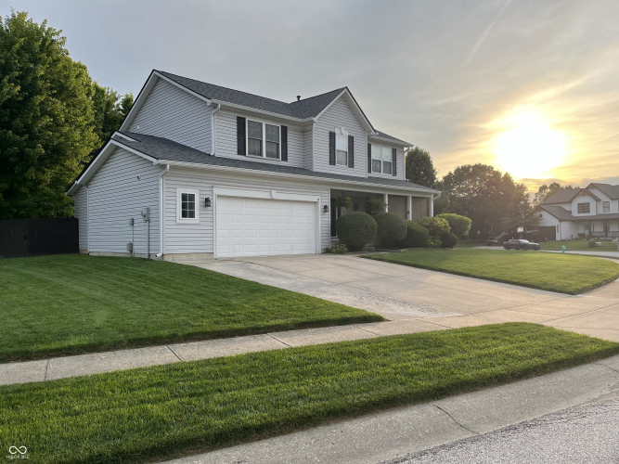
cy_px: 232
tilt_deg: +0.8
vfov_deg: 53.0
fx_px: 465
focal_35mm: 26
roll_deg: +0.4
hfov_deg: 67.3
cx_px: 310
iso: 50
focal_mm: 5.1
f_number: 1.6
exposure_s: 1/1086
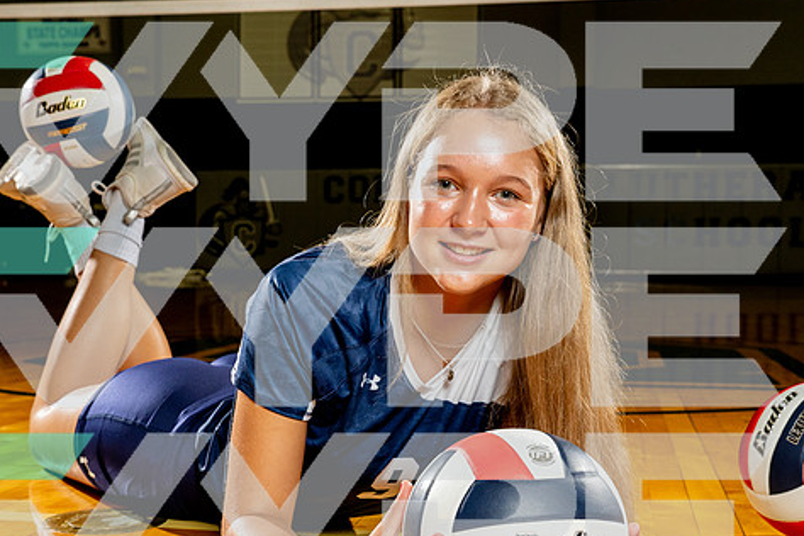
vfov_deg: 24.2
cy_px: 313
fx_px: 1251
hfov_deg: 35.6
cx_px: 353
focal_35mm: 56
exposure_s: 1/250
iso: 1000
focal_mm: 42
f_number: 8
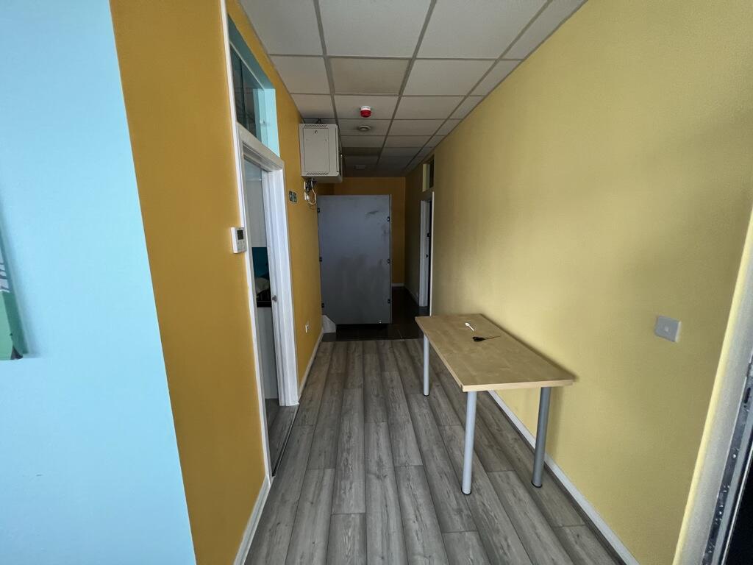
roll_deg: -0.3
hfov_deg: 106.2
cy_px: 282
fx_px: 283
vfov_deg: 89.9
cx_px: 376
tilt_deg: -8.7
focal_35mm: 13
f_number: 1.8
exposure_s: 1/60
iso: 250
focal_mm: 1.57
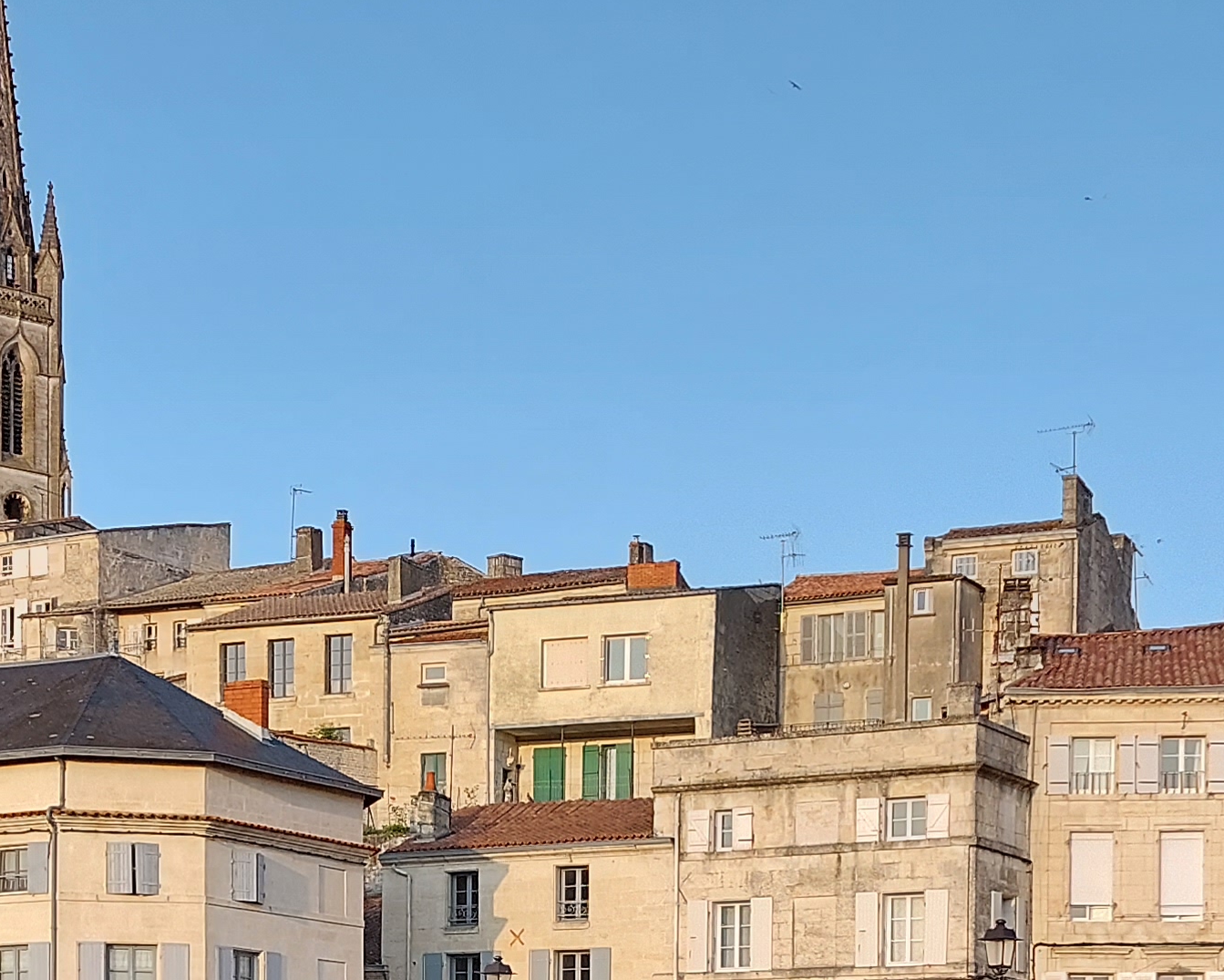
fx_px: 3044
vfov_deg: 17.5
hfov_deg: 22.7
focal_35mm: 84
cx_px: 468
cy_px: 1139
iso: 25
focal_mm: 5.23
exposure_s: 1/249
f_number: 1.8
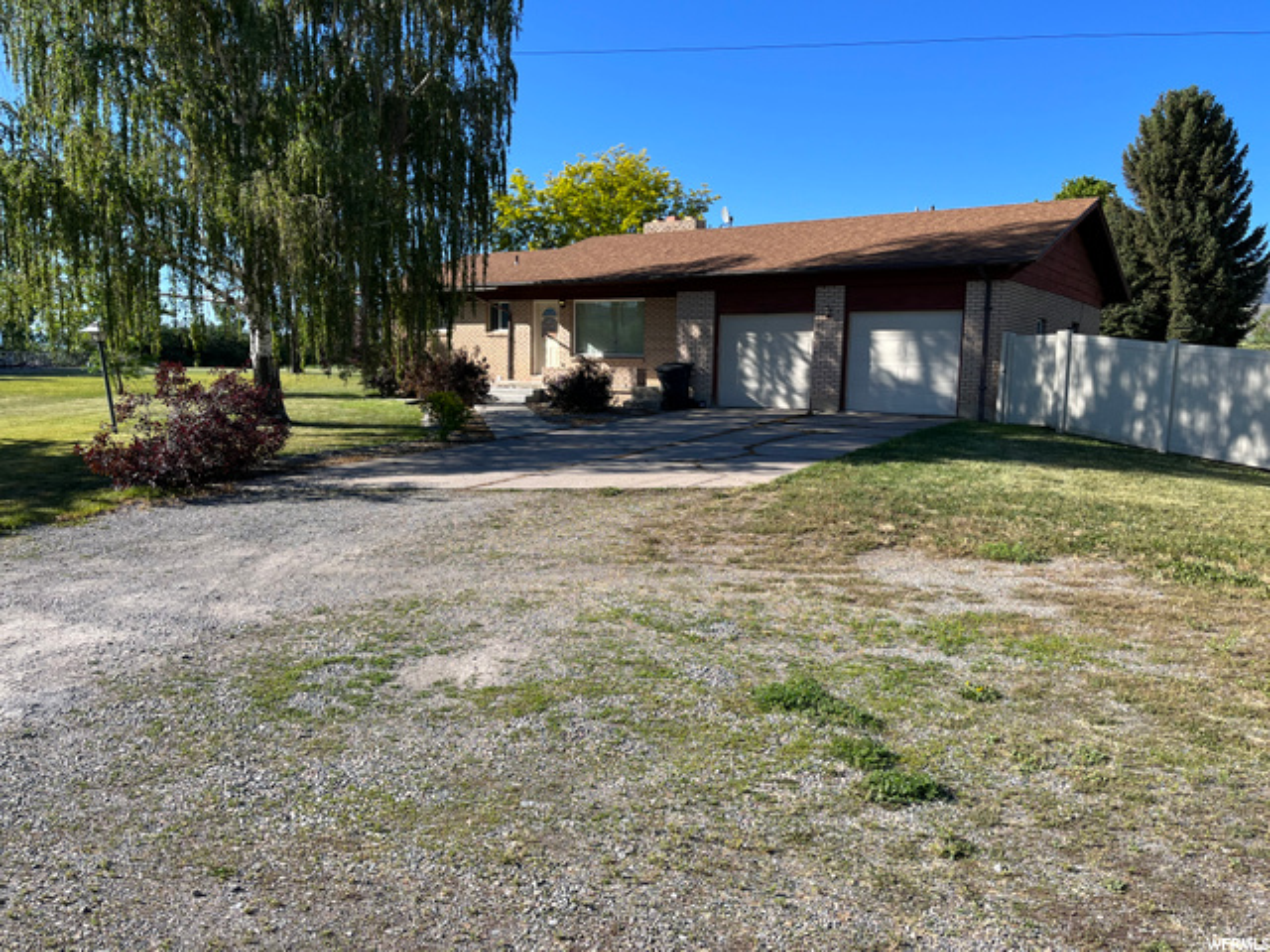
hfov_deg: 67.3
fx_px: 954
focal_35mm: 26
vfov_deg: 53.1
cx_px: 635
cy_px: 476
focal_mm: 5.1
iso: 50
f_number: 1.6
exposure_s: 1/1923
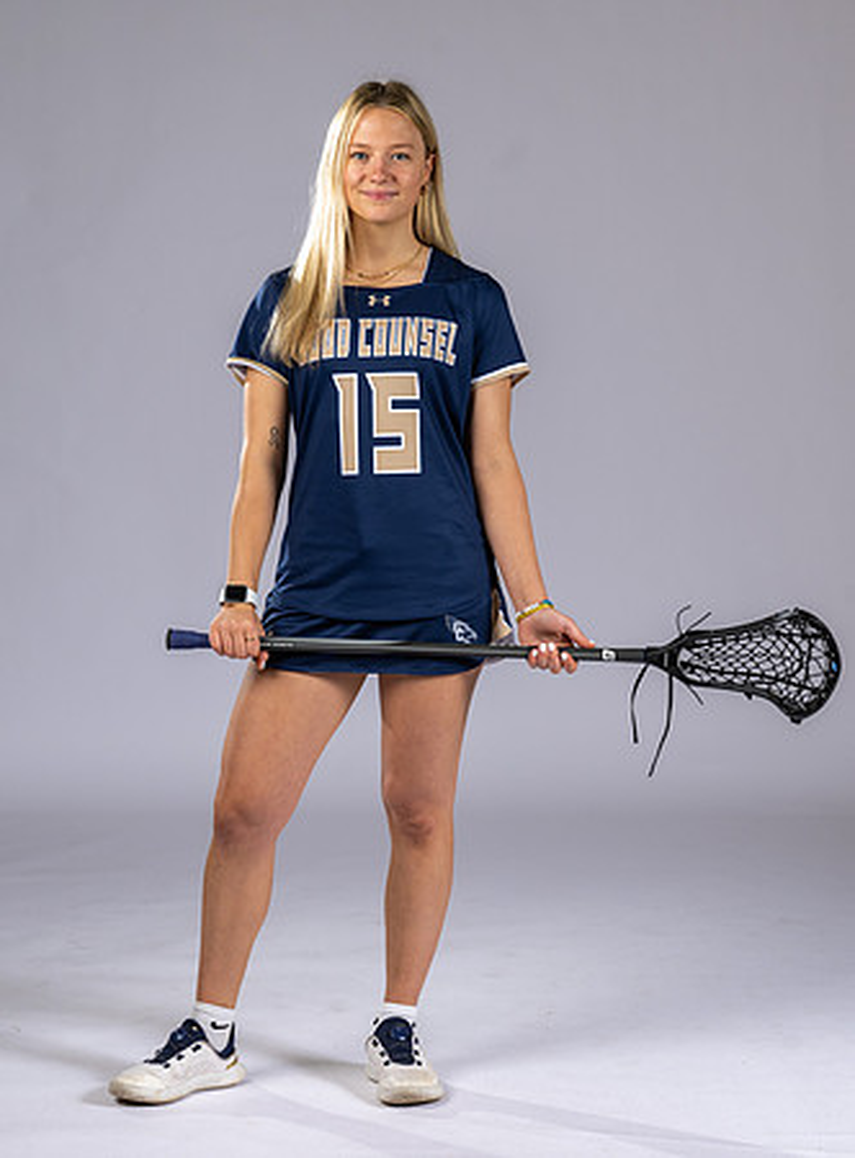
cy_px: 579
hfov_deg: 14.4
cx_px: 458
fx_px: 3378
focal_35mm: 102
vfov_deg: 19.5
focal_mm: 70
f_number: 6.3
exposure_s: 1/200
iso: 250
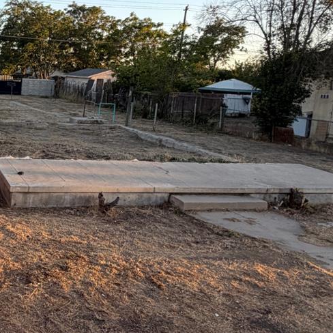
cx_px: 1
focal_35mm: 38
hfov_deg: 38.9
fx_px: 414
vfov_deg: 43.4
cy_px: 118
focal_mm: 2.22
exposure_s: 1/336
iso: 50
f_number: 2.2
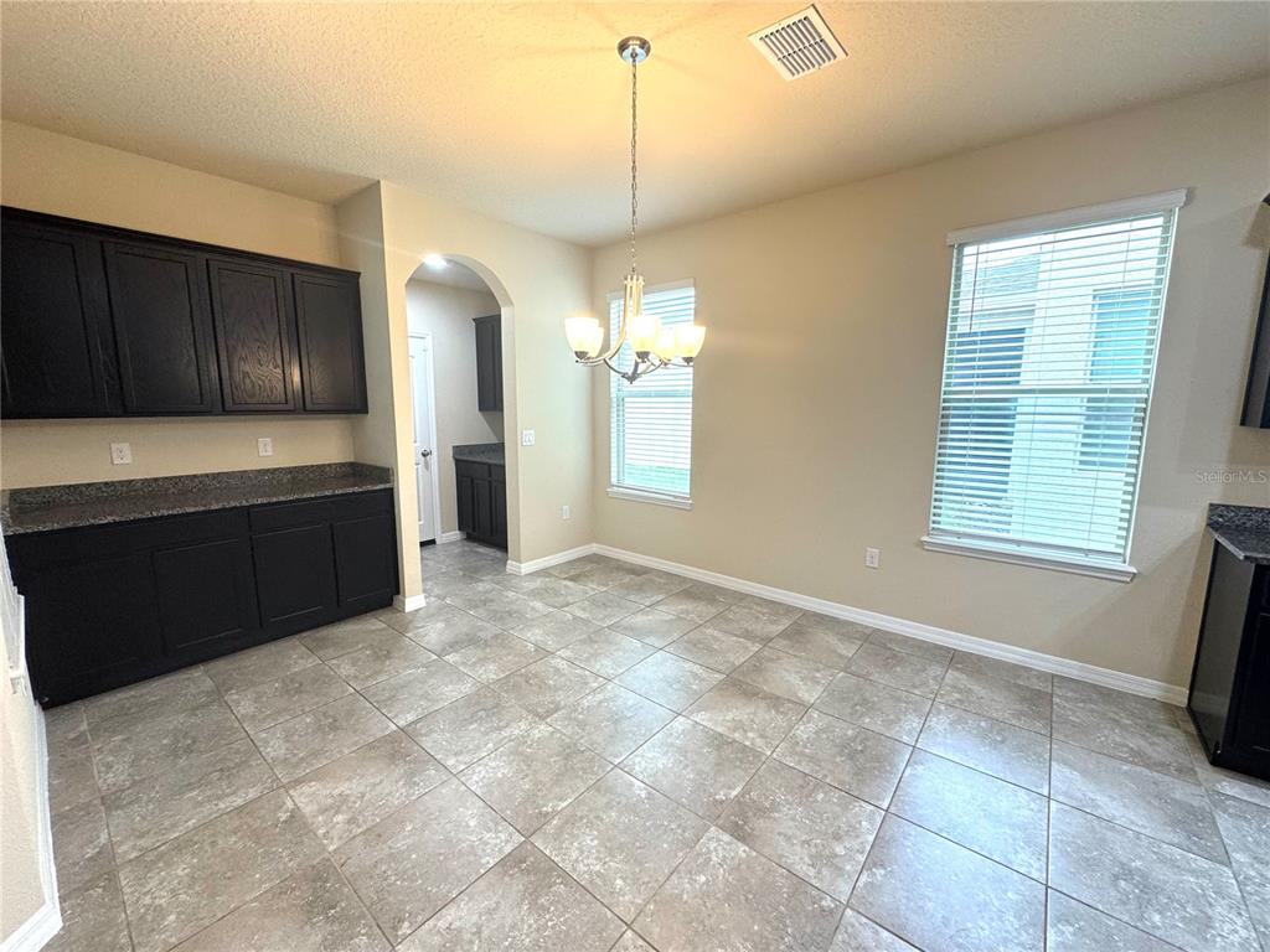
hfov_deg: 102.1
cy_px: 476
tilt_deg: -8.6
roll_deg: -0.5
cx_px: 635
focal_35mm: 14
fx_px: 514
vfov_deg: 85.7
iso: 160
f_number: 2.2
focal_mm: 2.22
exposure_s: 1/120
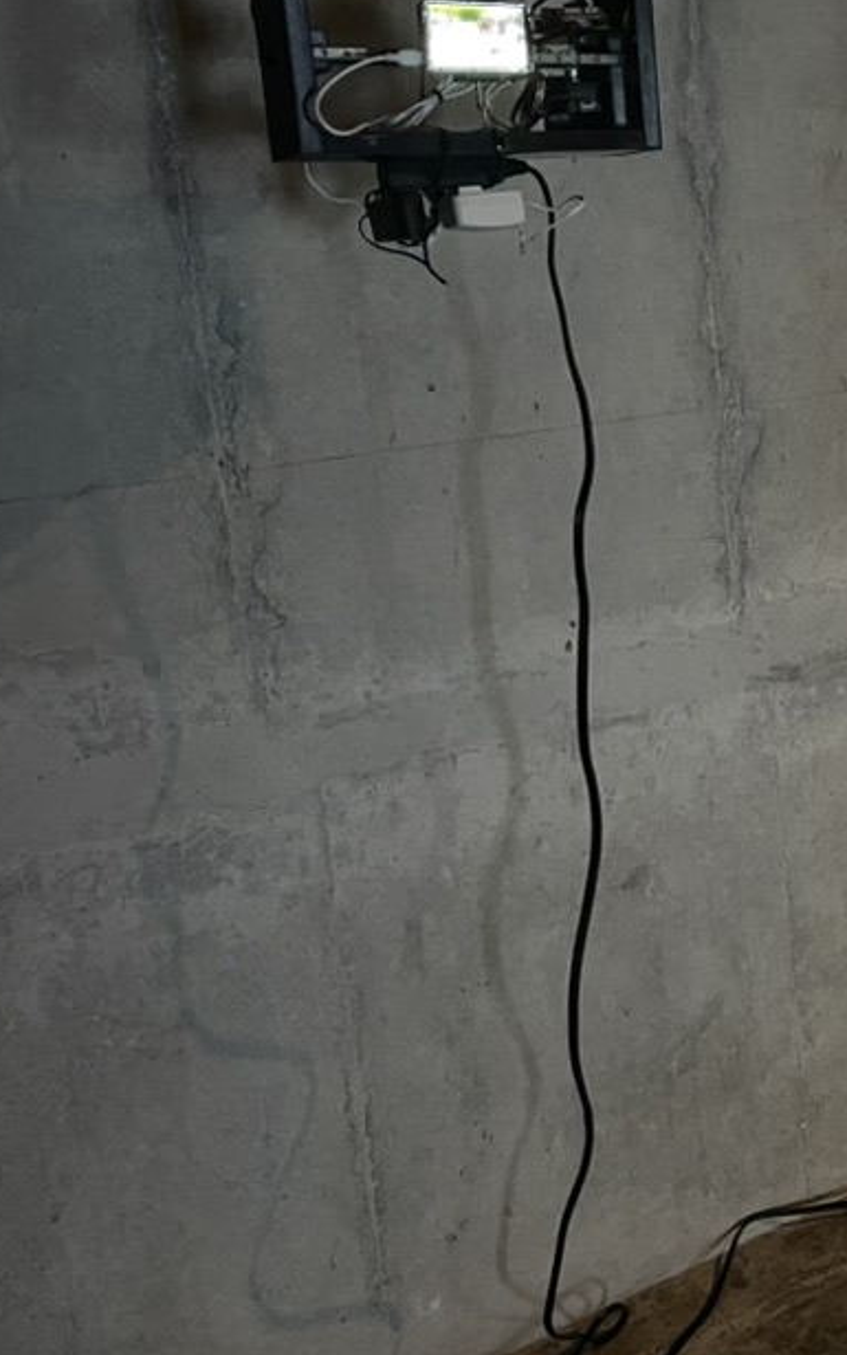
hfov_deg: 27.4
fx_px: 1588
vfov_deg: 46.0
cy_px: 548
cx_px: 926
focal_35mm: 43
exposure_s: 1/27
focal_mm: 5.1
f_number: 1.6
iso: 1000
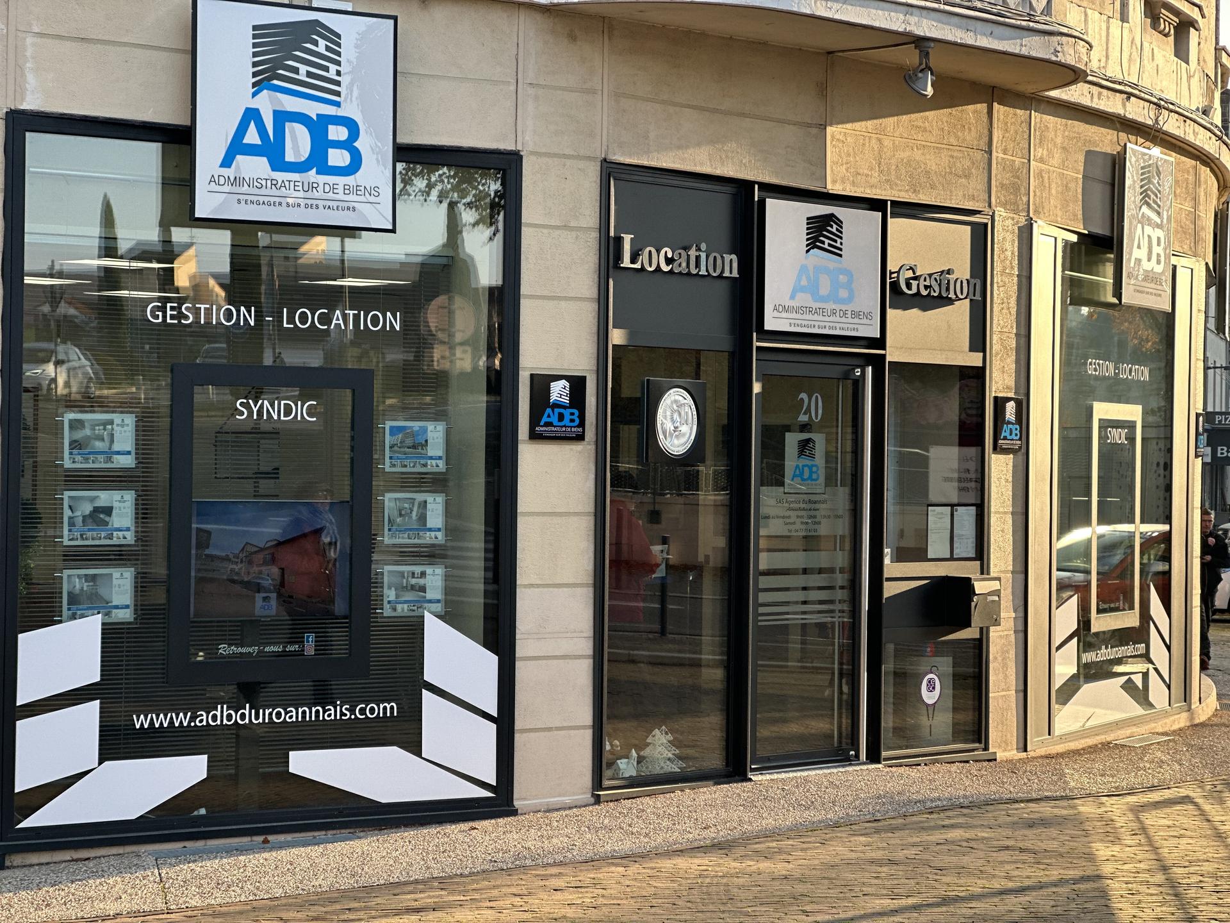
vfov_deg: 19.1
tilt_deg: -0.1
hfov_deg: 25.3
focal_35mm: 77
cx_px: 615
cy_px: 462
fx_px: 2736
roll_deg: -0.3
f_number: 2.8
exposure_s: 1/148
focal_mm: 9
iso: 40
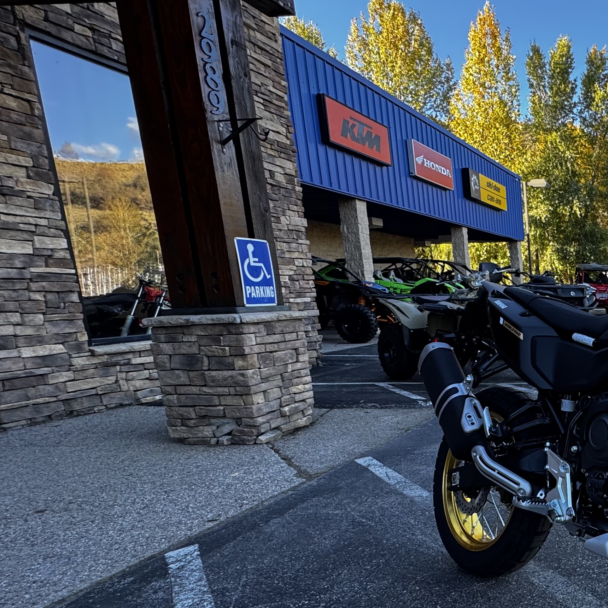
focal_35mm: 29
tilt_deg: -10.2
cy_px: 388
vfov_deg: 54.8
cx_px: 680
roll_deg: +1.0
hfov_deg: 42.6
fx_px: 576
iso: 80
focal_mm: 2.22
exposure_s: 1/99
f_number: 2.2
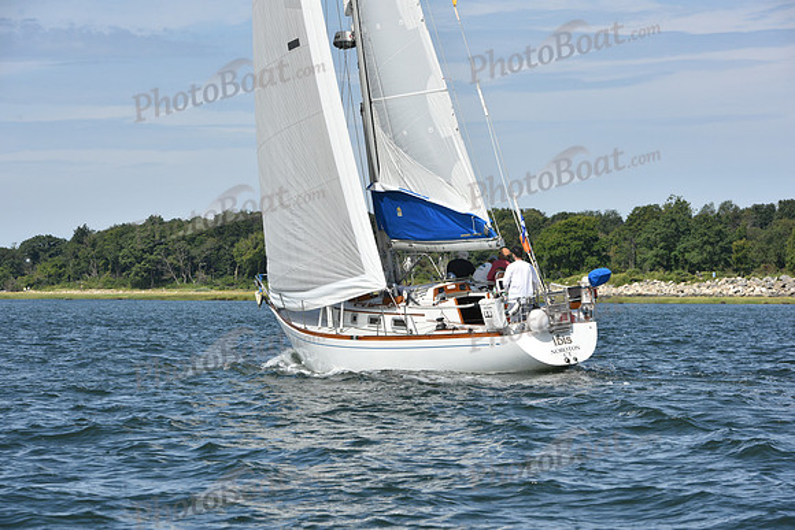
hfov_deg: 14.7
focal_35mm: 140
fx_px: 3092
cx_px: 398
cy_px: 265
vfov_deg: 9.8
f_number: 10
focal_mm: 140
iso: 320
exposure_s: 1/1000
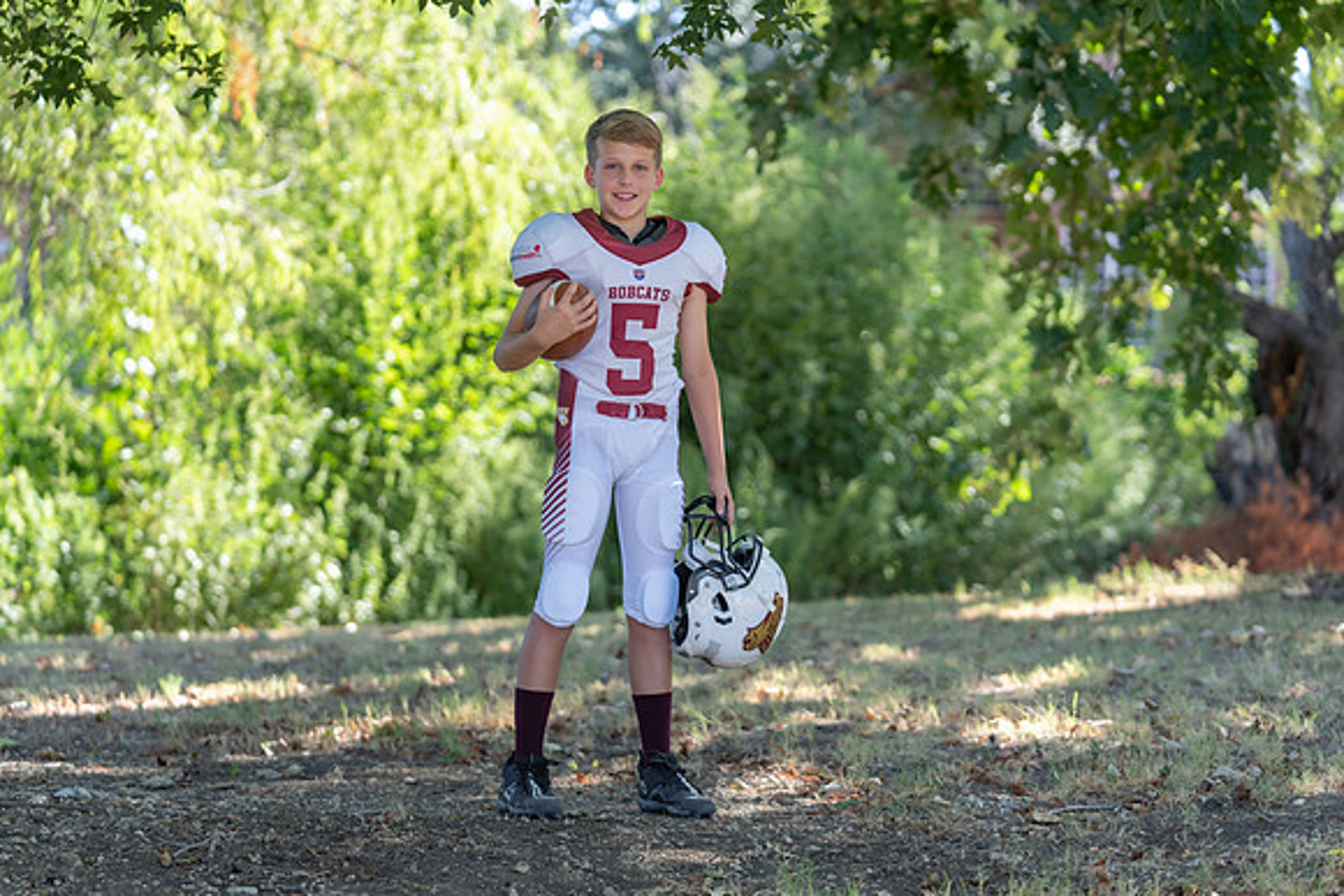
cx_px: 672
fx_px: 3361
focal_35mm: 90
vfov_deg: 15.2
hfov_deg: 22.6
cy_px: 448
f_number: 2.8
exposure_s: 1/320
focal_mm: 90
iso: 160
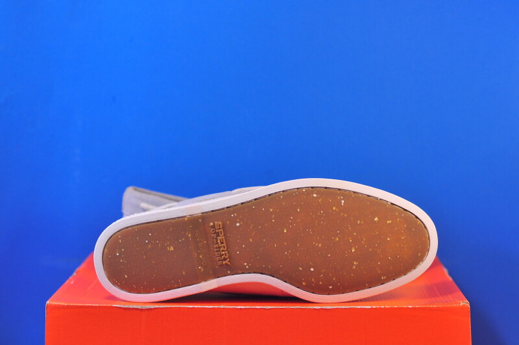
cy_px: 172
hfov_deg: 27.0
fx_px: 1080
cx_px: 260
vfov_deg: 18.1
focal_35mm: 75
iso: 250
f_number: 2.8
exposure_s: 1/250
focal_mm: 50
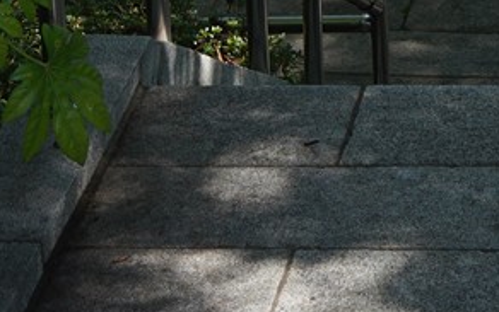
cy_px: -801
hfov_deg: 8.2
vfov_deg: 5.0
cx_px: 998
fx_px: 3321
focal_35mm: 244
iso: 100
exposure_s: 1/125
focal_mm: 35
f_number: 5
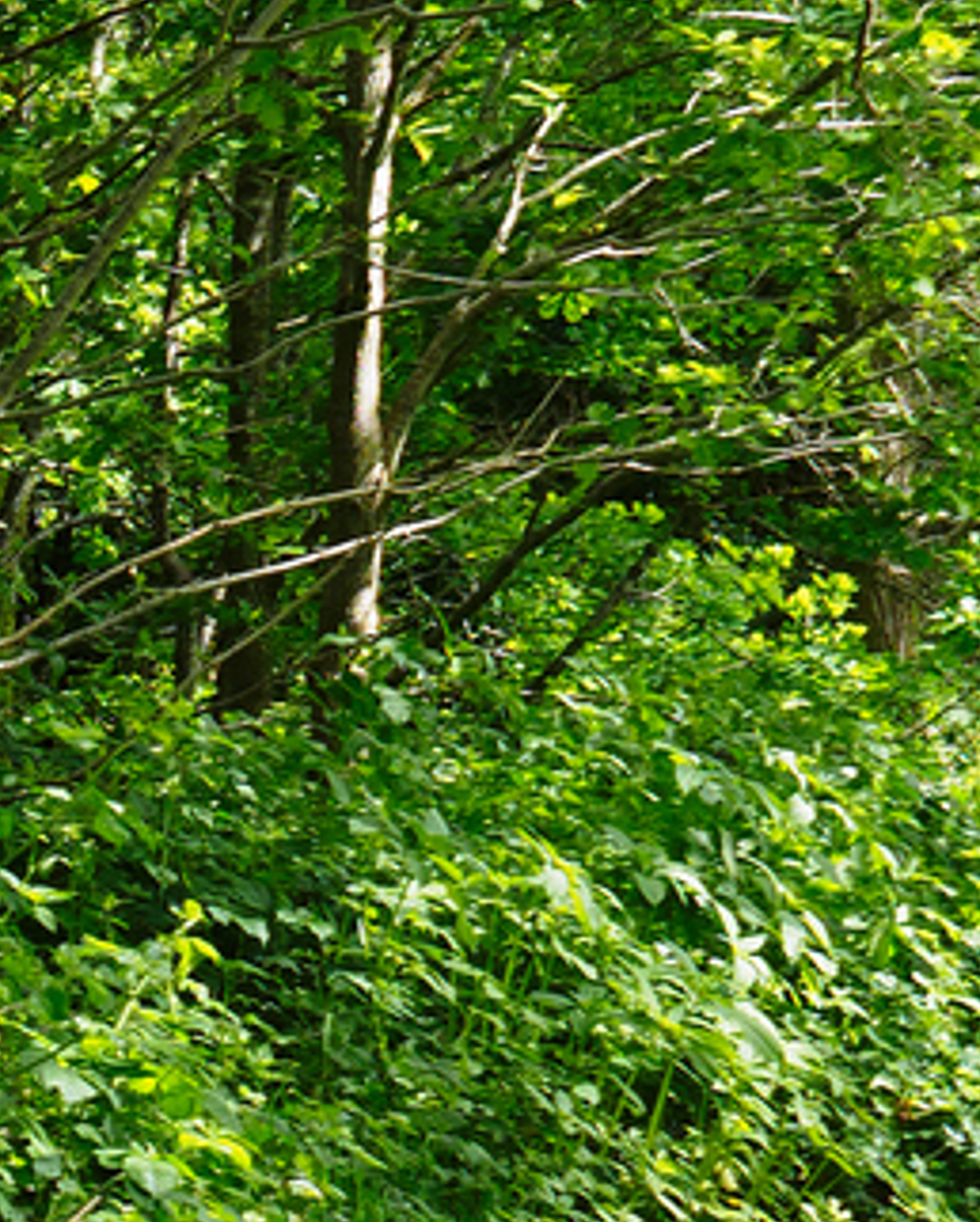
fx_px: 10975
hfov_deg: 4.9
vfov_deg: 6.4
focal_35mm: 303
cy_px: 1195
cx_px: -1630
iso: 200
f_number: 3.2
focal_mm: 25
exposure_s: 1/200
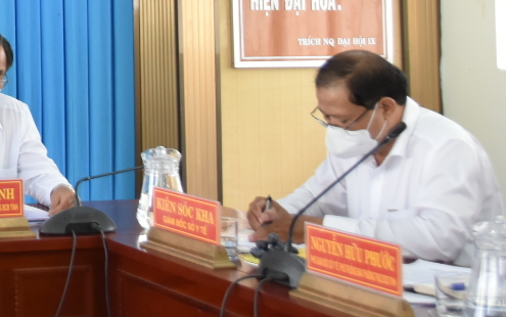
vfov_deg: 11.6
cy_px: -91
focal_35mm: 110
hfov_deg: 16.8
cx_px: -304
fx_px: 1518
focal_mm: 22
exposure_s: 1/100
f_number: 5
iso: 800
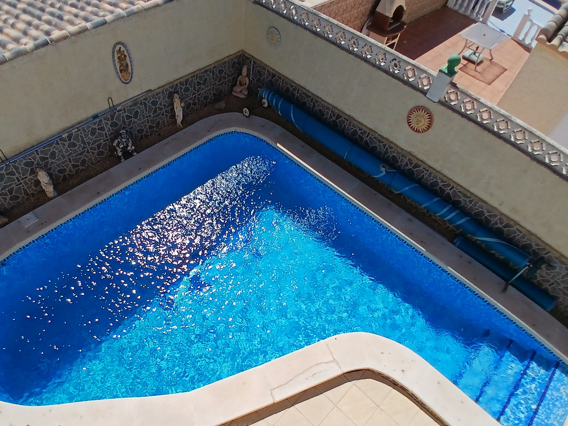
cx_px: 236
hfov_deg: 78.3
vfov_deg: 62.8
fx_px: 345
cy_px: 260
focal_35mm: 21
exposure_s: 1/2304
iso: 50
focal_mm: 1.4
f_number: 2.2
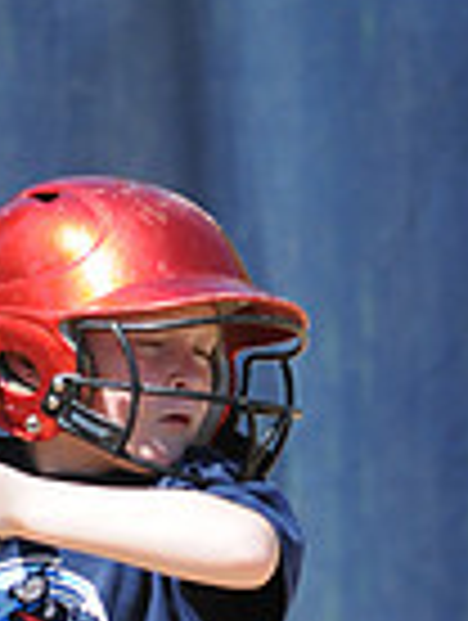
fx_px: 32527
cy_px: 918
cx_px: 110
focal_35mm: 1810
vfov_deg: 1.1
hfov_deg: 0.8
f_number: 4
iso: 200
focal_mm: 300
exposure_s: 1/1000
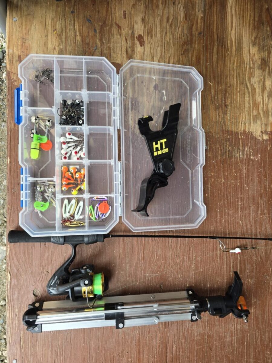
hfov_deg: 58.9
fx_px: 241
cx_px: 136
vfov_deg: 73.9
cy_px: 182
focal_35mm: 23
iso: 80
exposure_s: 1/180
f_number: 1.7
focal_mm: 6.3
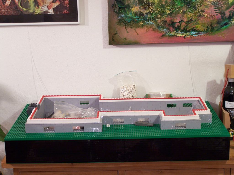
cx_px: 117
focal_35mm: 67
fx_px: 453
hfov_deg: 29.0
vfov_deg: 21.9
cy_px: 88
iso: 80
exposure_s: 1/2
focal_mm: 11.1
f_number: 3.2
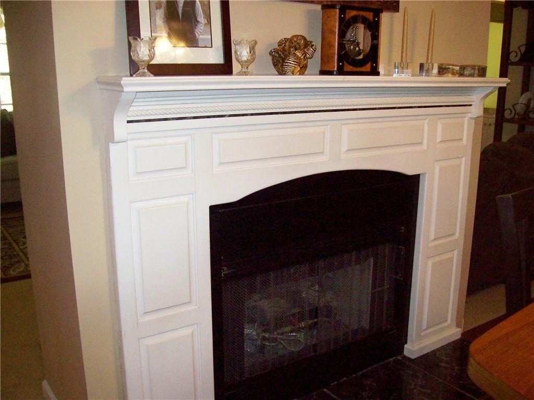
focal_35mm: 36
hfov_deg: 51.4
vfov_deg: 39.7
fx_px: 555
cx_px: 267
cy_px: 200
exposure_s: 1/64
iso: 200
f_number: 2.7
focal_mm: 6
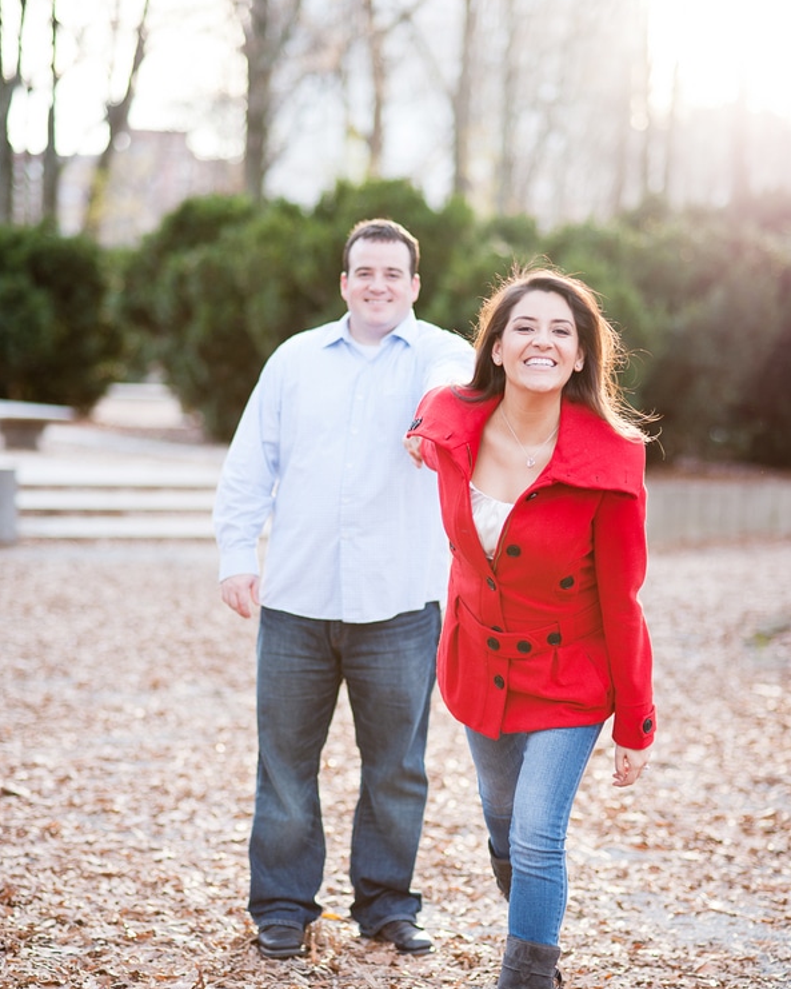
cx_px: 392
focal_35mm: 97
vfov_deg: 19.7
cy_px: 574
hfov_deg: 15.9
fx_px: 2838
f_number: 2.2
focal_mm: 85
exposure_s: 1/250
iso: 160
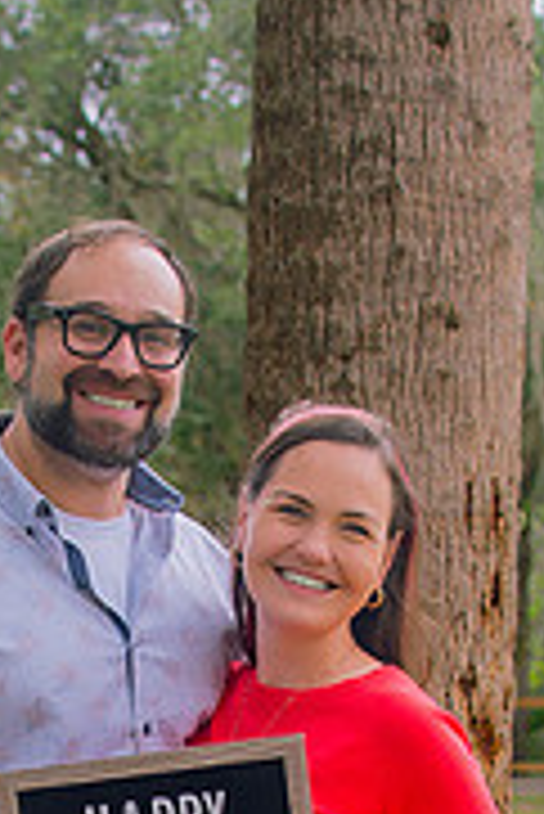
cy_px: 989
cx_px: 94
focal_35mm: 129
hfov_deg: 10.6
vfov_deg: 15.3
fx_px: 2918
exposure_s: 1/250
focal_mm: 35
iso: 100
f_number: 4
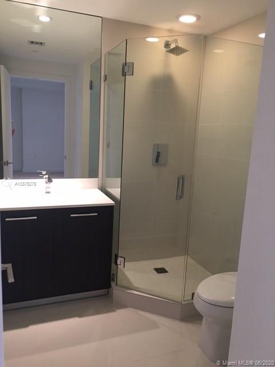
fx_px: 307
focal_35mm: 29
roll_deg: -3.4
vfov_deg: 61.7
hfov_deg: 48.2
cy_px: 184
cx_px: 138
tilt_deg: -8.9
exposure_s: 1/15
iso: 80
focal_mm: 4.15
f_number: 2.2
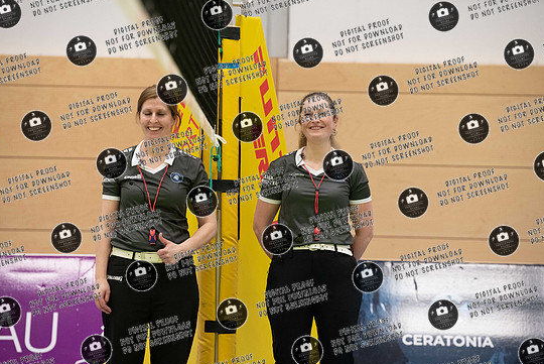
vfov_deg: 8.5
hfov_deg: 12.7
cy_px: 177
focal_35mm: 161
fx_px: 2435
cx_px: 268
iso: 3600
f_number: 3.5
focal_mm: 150
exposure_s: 1/640
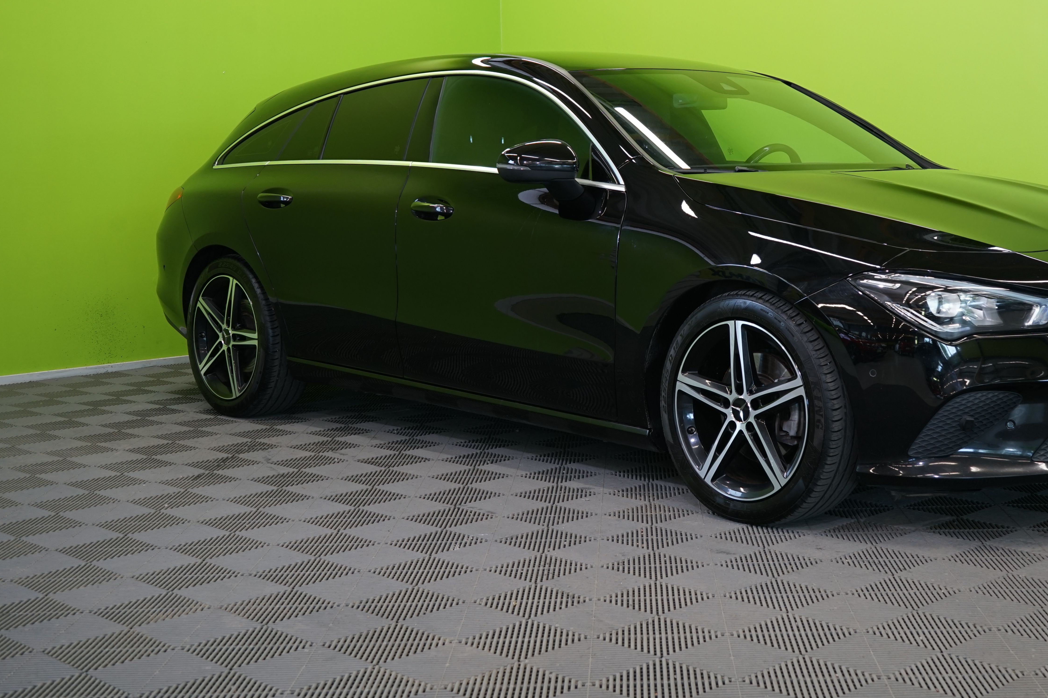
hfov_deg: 38.4
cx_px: 702
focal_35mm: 51
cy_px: 268
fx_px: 1484
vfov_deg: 26.4
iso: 500
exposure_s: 1/30
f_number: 6.3
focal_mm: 38
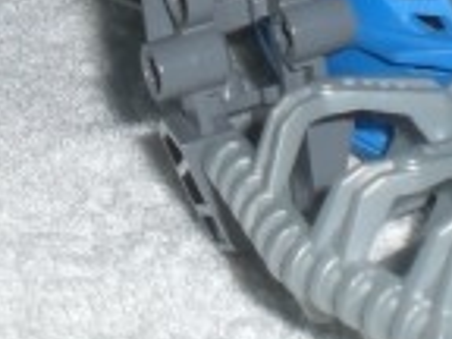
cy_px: -267
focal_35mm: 169
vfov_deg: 8.5
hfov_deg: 11.7
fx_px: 2207
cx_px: 264
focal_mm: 6.3
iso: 50
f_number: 3.1
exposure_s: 1/60
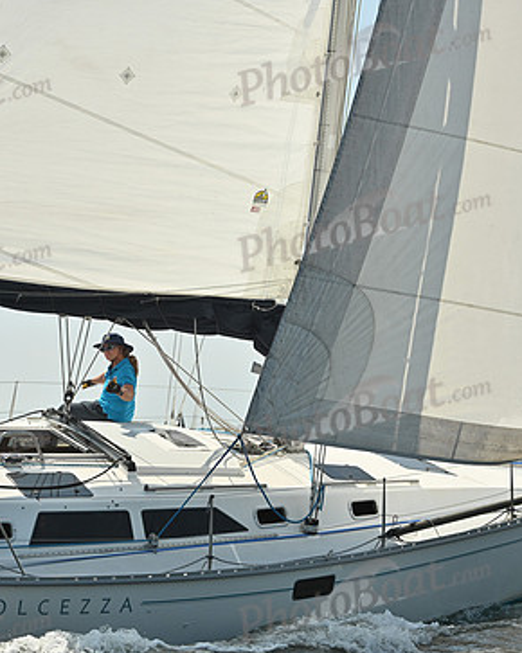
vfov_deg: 18.3
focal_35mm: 105
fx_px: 2029
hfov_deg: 14.6
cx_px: 146
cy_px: 344
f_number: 10
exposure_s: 1/1250
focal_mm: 70
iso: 320
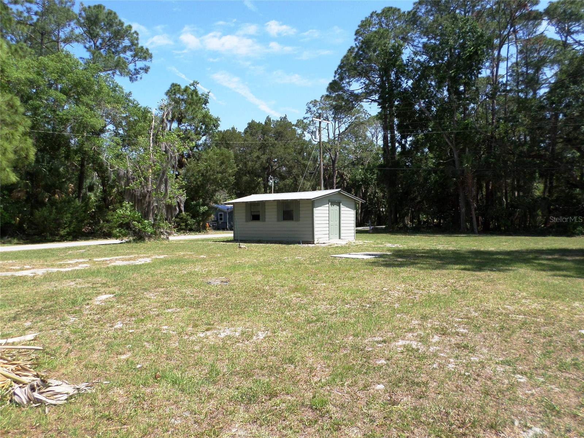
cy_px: 219
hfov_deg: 69.4
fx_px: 422
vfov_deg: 54.9
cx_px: 292
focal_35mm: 25
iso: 80
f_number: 2.5
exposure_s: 1/1000
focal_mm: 4.5
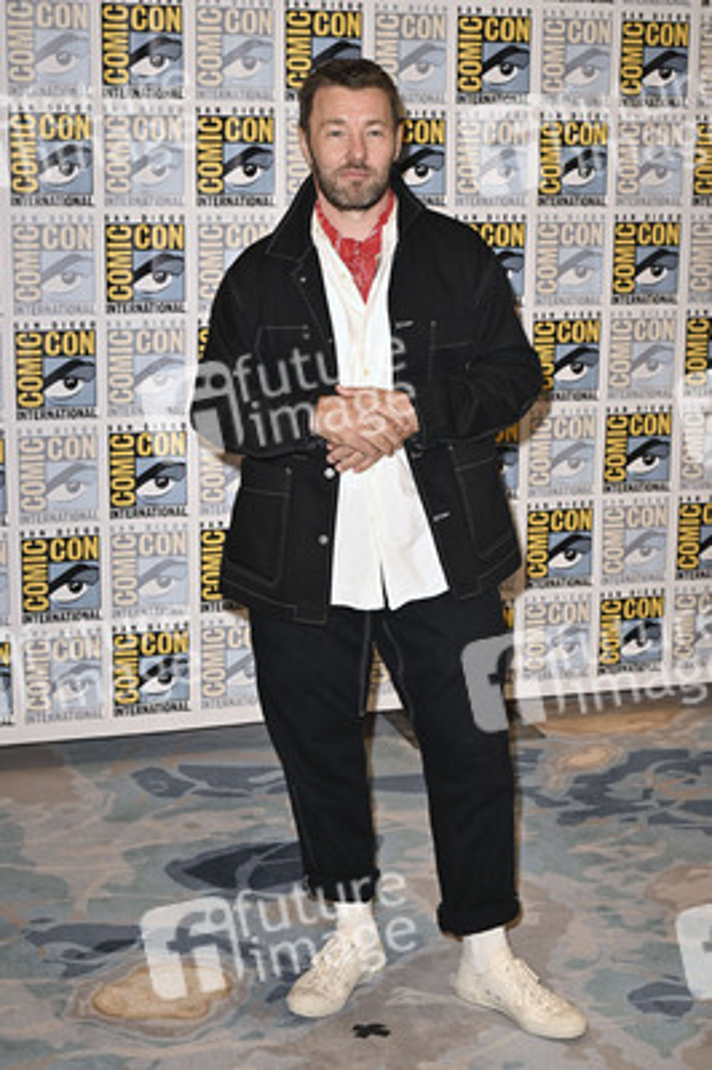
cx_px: 356
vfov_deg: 38.9
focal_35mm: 51
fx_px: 1516
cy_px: 535
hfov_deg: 26.4
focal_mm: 51
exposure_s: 1/250
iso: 2500
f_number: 5
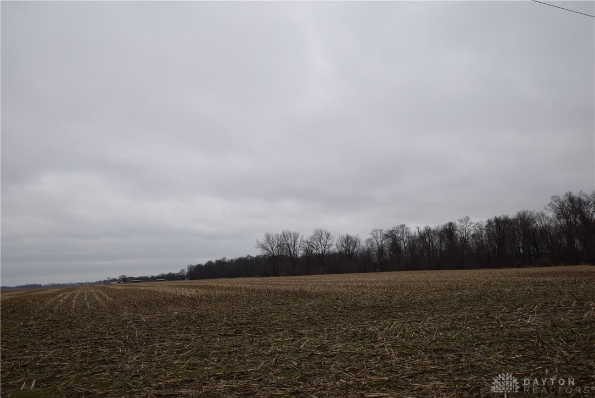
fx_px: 496
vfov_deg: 43.7
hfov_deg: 61.9
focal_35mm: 30
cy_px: 199
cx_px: 298
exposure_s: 1/250
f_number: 8
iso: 400
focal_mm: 20
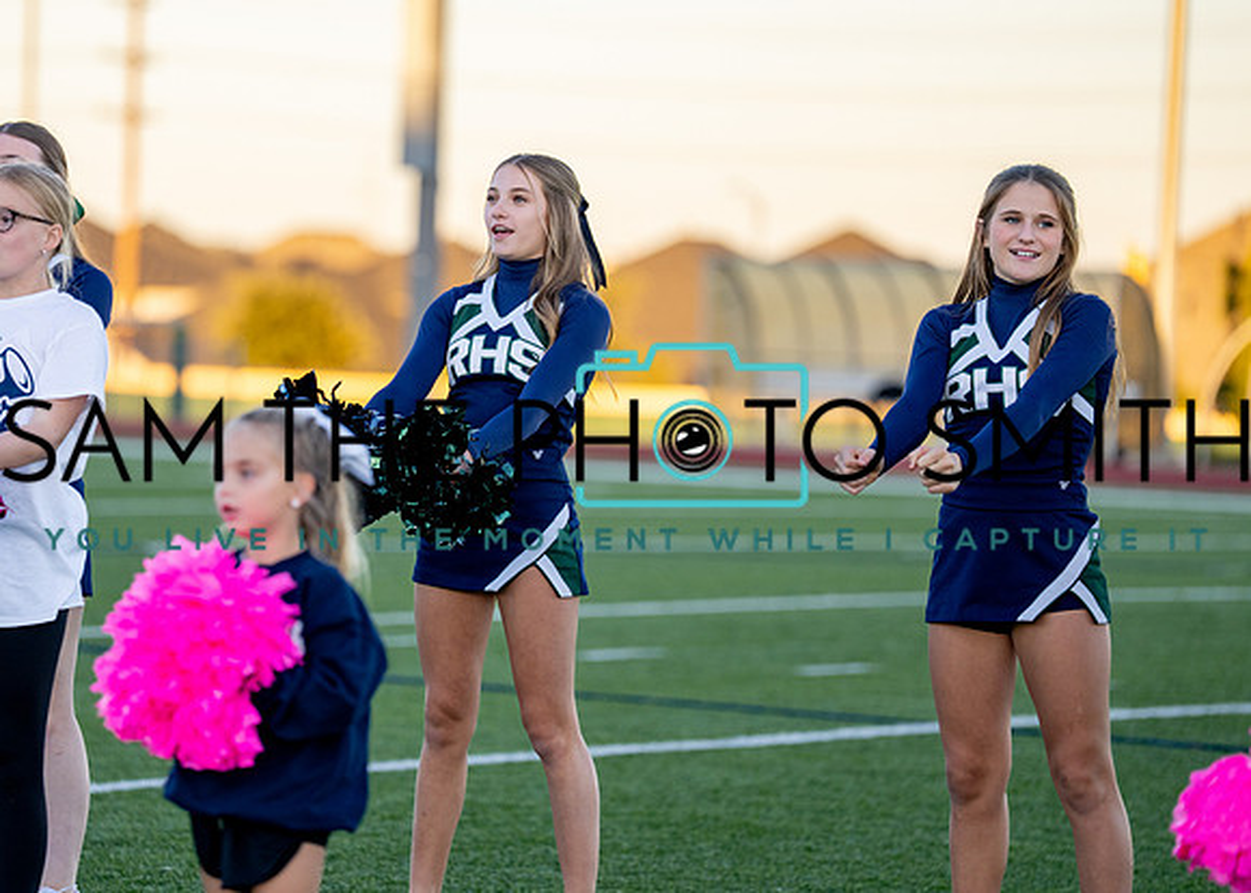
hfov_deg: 10.0
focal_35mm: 201
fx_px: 7131
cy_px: 371
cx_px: 461
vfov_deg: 7.2
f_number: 2.8
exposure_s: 1/1250
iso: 500
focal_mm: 162
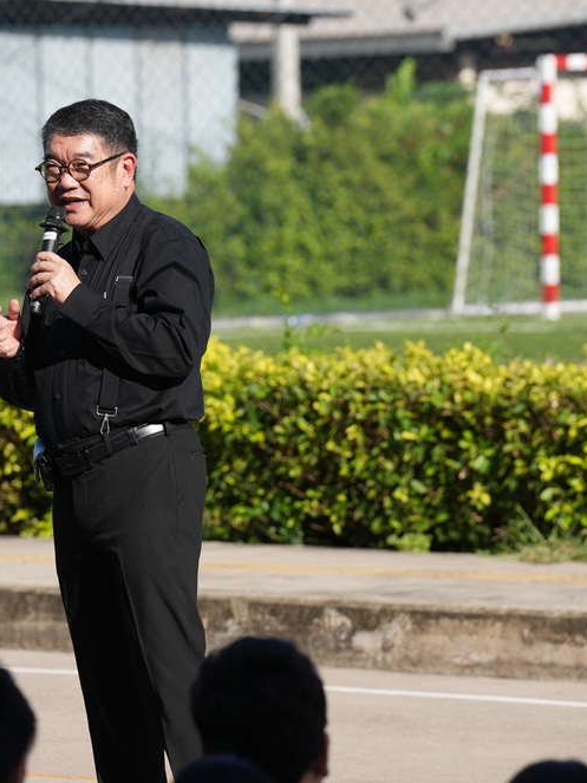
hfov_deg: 5.1
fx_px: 6559
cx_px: 143
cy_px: 391
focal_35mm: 290
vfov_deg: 6.8
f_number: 6.3
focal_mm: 200
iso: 100
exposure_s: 1/320
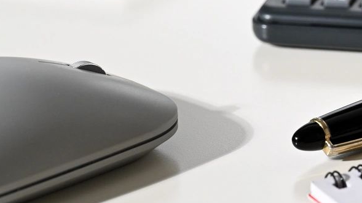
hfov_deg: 5.4
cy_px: 26
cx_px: 383
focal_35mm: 396
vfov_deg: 3.1
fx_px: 3800
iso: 200
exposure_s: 1/40
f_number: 5.6
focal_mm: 105
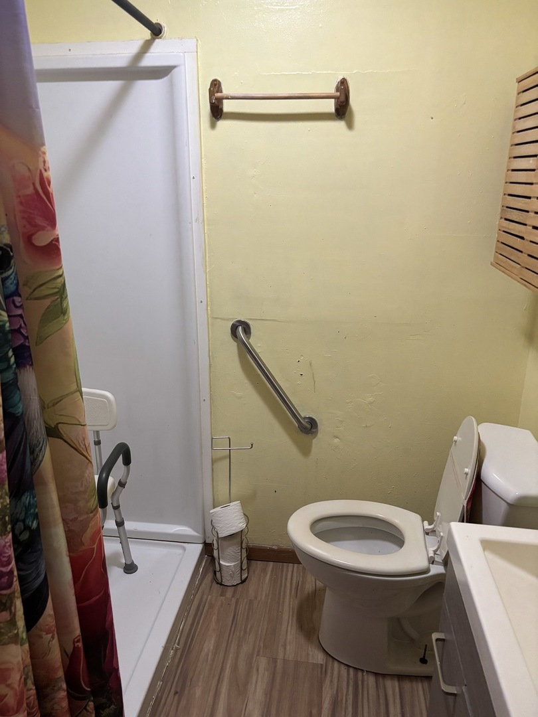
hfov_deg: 53.1
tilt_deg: -19.6
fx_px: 539
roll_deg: +1.0
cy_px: 358
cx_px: 269
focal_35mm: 26
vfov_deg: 67.3
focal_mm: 5.96
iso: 320
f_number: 1.6
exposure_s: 1/60
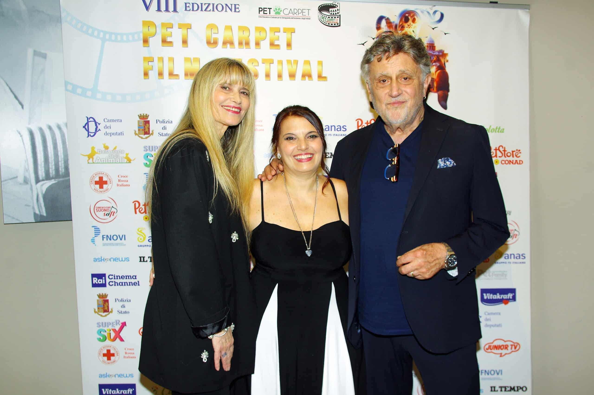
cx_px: 297
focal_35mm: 31
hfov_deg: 60.3
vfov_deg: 42.3
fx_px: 511
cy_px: 198
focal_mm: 21
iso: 200
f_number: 4.5
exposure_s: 1/180
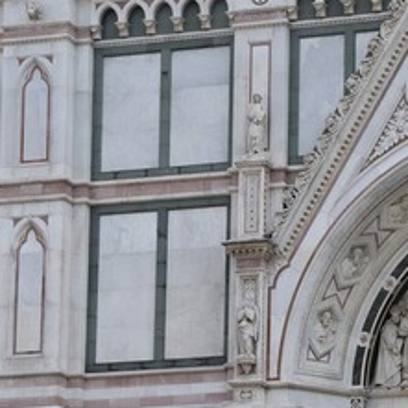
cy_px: 397
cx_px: 420
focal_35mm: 203
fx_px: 2707
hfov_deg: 8.6
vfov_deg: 8.6
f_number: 9
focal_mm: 44
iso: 200
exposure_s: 1/320
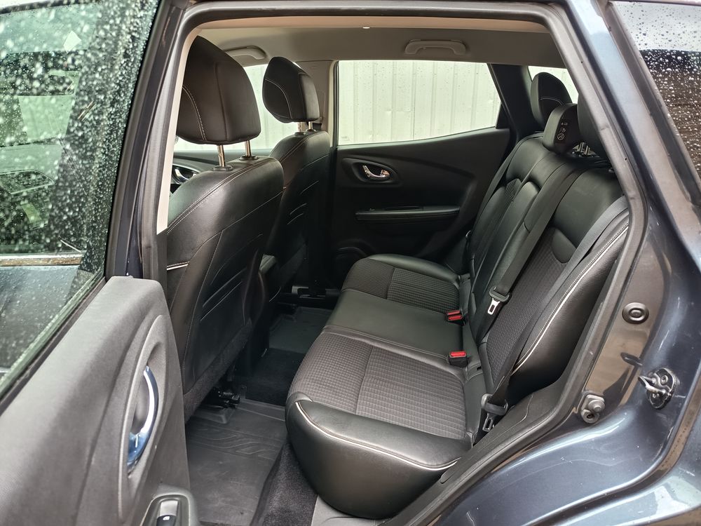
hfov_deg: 71.6
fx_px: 486
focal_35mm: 24
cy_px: 263
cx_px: 350
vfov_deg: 56.8
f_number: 1.7
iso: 382
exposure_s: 1/50
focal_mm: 5.24
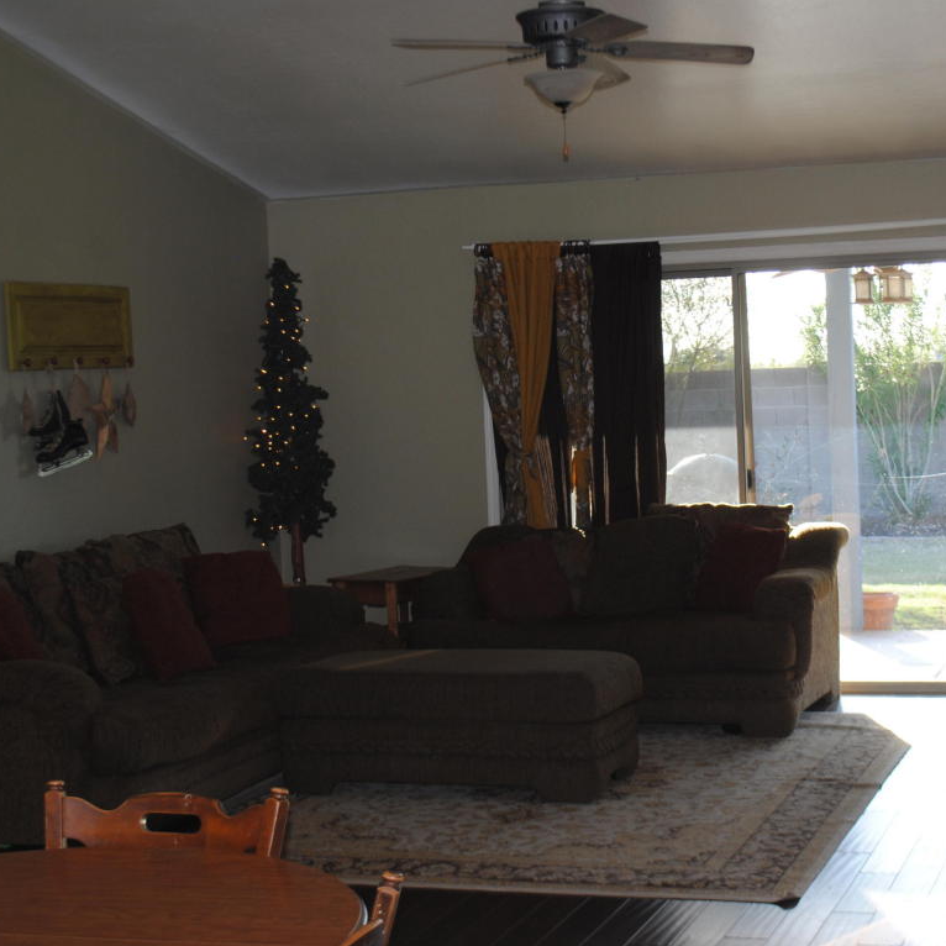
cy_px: 473
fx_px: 2010
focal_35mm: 65
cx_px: 593
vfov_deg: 26.5
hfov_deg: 26.4
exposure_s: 1/60
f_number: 5
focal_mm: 34
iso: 200
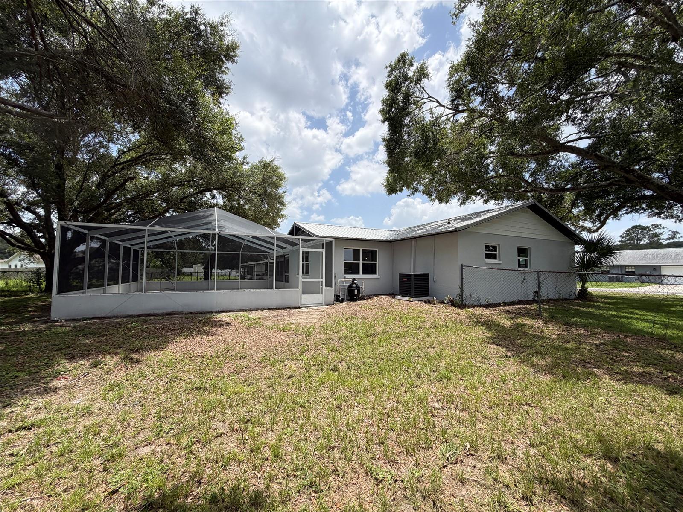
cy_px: 256
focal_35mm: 14
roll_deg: +0.4
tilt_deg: +4.3
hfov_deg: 102.1
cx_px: 342
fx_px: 276
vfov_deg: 85.7
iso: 25
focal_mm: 2.22
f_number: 2.2
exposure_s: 1/770
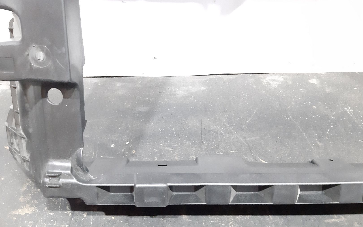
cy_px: 128
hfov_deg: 62.9
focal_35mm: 30
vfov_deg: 41.8
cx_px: 176
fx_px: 297
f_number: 1.7
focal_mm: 3.93
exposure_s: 1/20
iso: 1000
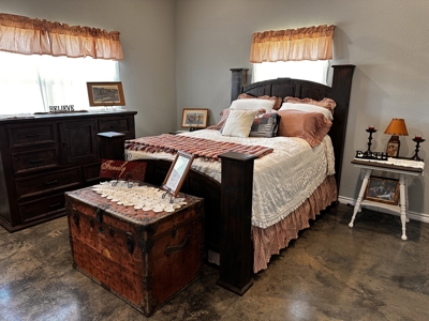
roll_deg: -1.0
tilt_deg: -12.2
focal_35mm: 24
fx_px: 297
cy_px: 160
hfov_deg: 71.6
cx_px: 214
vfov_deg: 56.8
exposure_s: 1/60
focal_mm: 6.86
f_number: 1.78
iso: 200
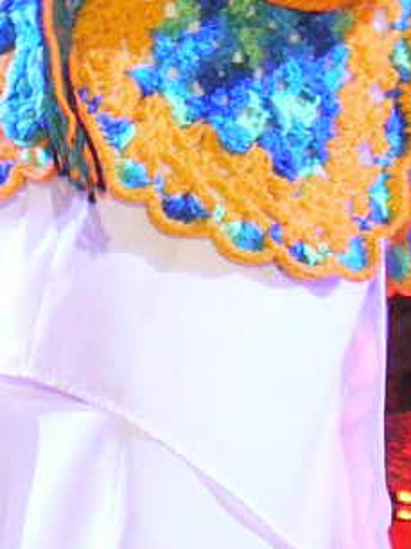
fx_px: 8656
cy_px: -271
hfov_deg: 2.7
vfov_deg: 3.6
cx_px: 385
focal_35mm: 546
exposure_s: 1/60
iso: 400
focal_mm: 28.6
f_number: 3.3
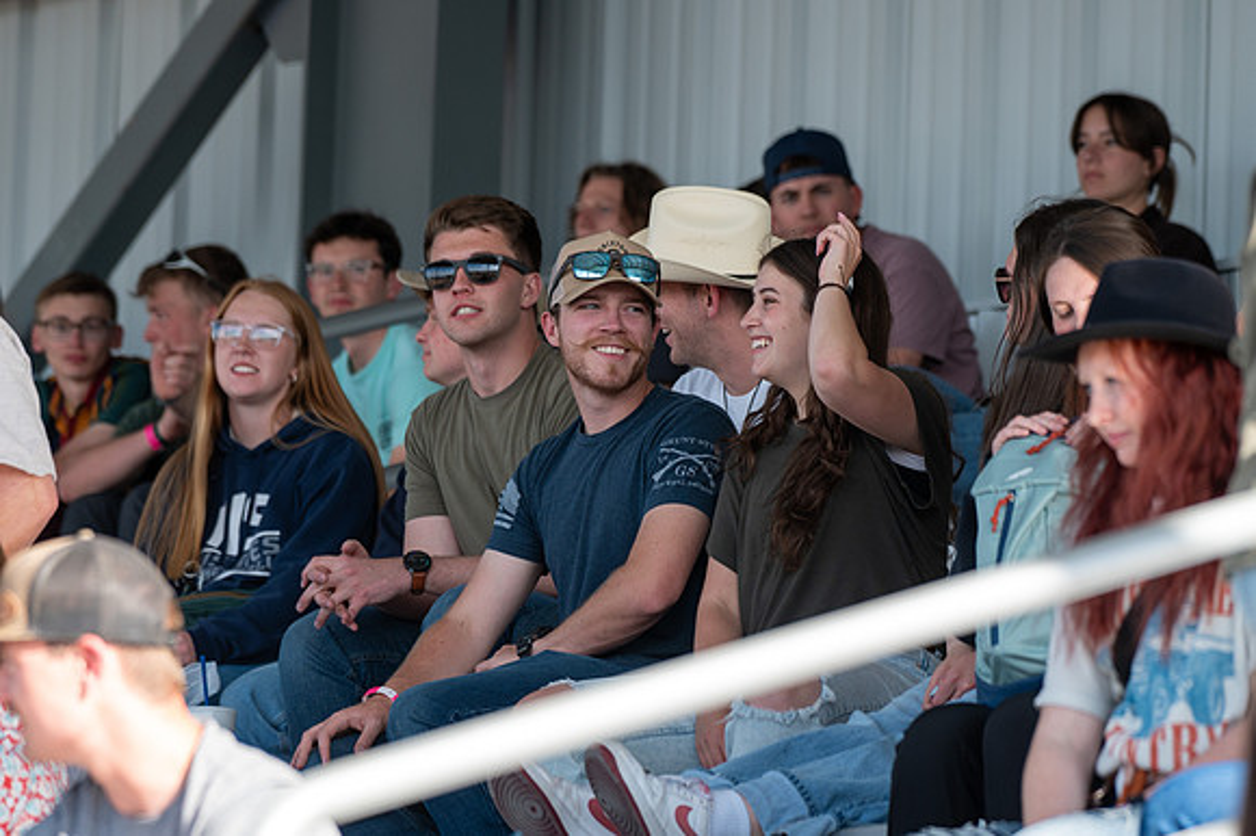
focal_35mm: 313
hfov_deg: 6.6
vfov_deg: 4.4
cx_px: 624
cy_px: 379
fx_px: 10925
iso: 320
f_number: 5.6
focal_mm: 250
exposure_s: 1/320
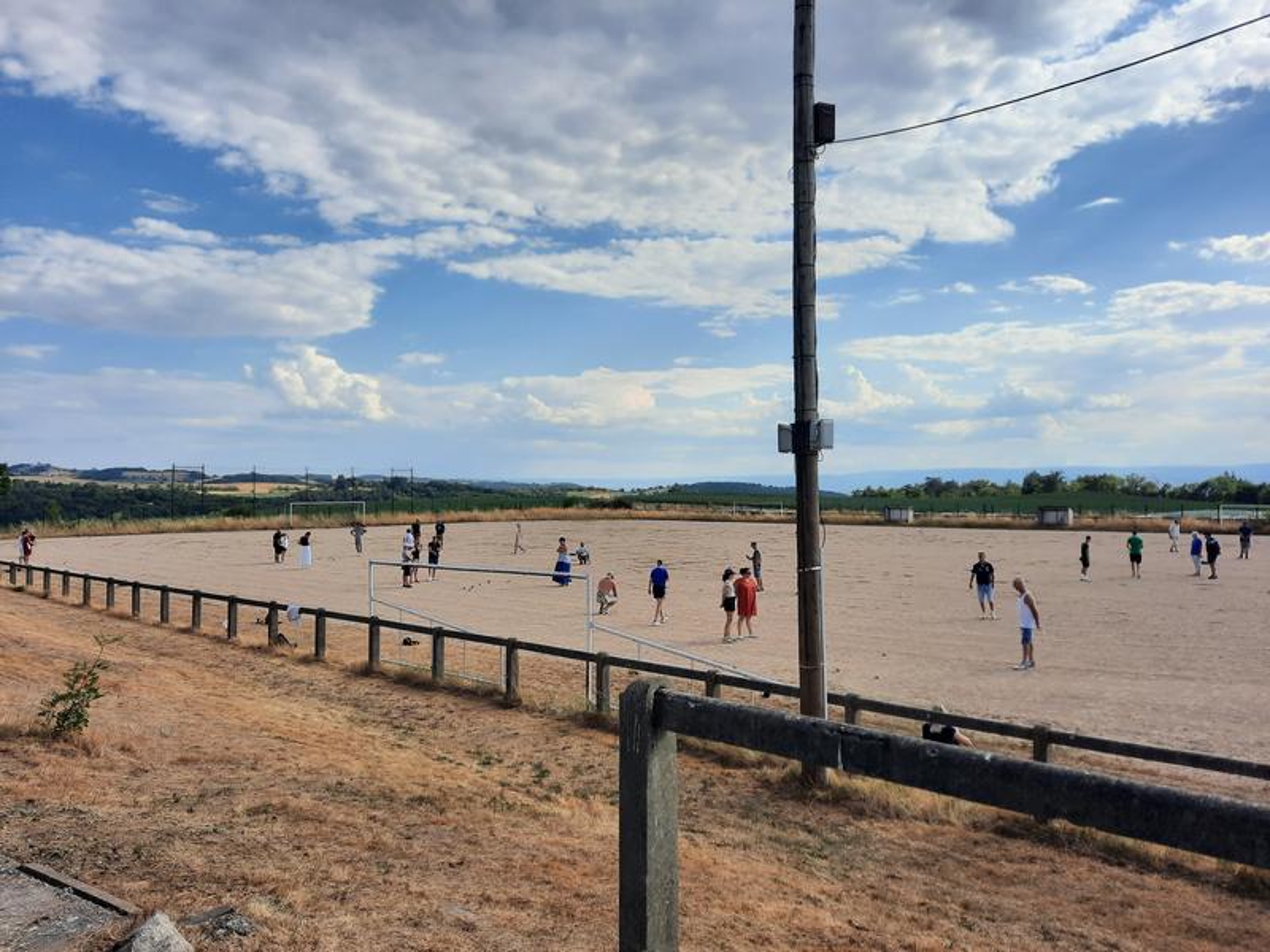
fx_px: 917
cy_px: 476
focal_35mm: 25
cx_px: 635
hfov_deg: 69.4
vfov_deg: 54.9
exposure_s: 1/1563
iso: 32
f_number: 2
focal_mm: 4.6
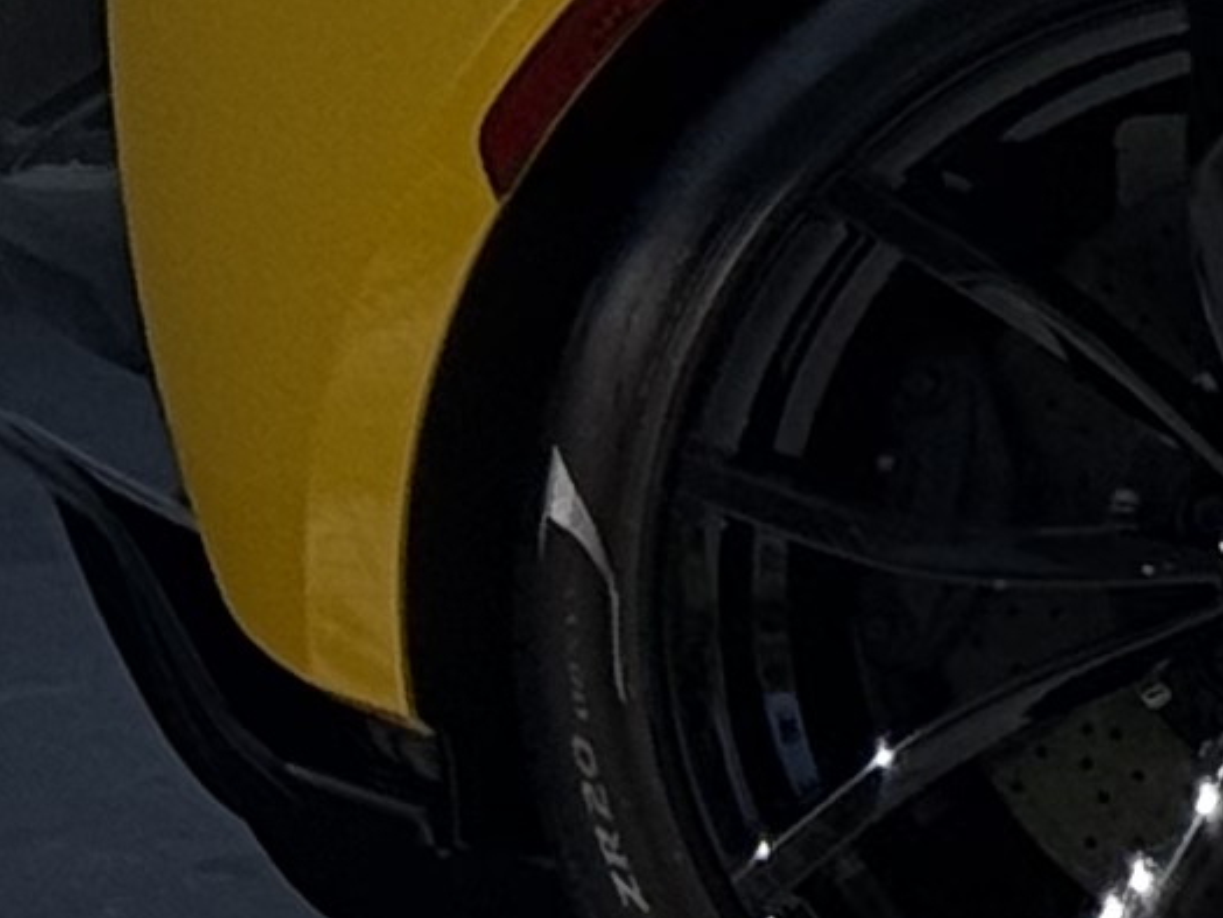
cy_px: -1196
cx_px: 4701
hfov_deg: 4.9
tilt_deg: +0.4
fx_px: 13037
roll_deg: +0.2
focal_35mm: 369
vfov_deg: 4.0
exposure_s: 1/3534
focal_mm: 6.76
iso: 64
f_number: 1.78
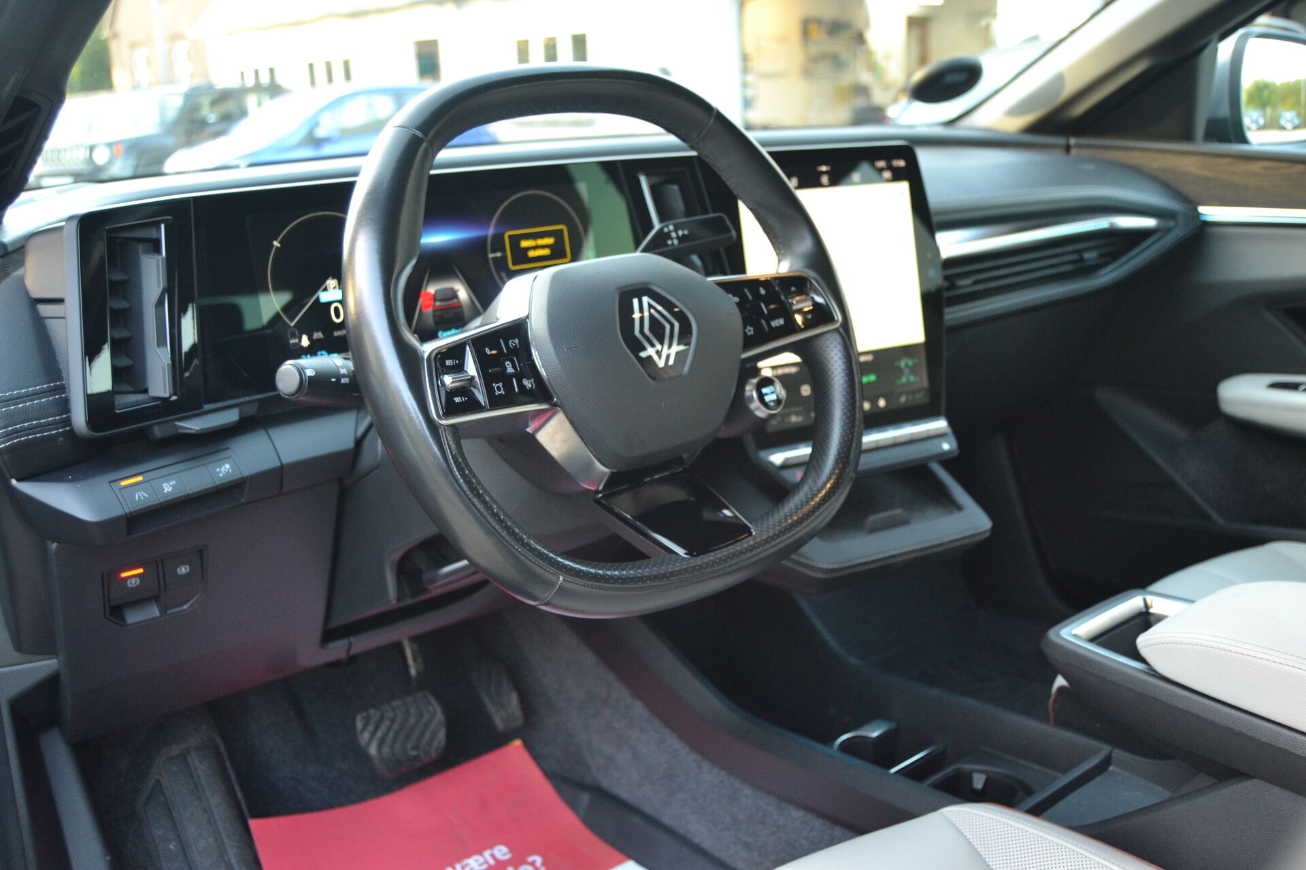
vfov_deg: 40.0
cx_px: 653
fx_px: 1197
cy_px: 435
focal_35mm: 33
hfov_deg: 57.2
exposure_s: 1/60
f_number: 3.5
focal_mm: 22
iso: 900
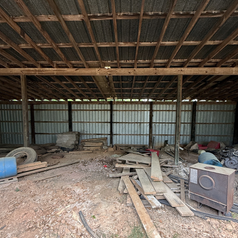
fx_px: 132
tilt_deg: -3.7
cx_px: 120
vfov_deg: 83.4
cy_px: 137
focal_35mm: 17
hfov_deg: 84.0
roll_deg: +0.3
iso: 250
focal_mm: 2.22
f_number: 2.2
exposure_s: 1/99
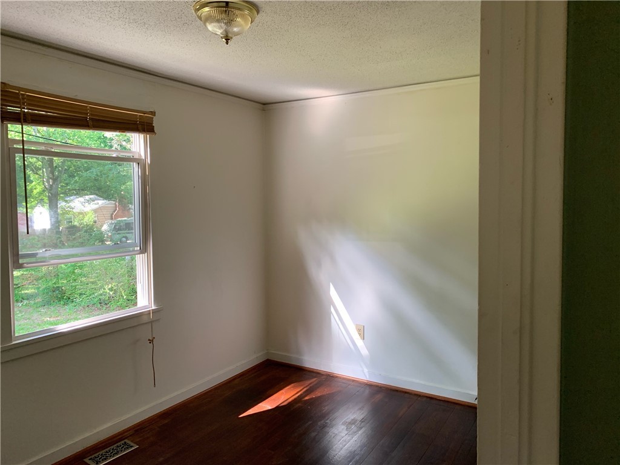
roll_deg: -0.4
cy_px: 232
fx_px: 466
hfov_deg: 67.3
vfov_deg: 53.1
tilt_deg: -1.9
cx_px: 310
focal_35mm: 26
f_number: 1.8
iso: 100
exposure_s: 1/60
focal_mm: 4.25
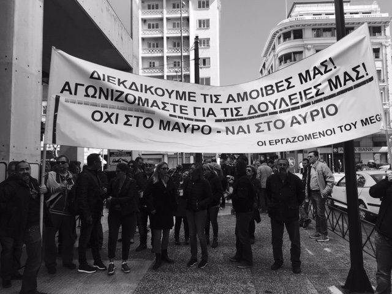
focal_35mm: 29
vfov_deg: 48.2
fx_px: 328
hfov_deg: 61.7
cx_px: 196
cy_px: 147
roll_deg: +1.9
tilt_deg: +6.0
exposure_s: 1/641
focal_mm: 4.15
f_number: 2.2
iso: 25
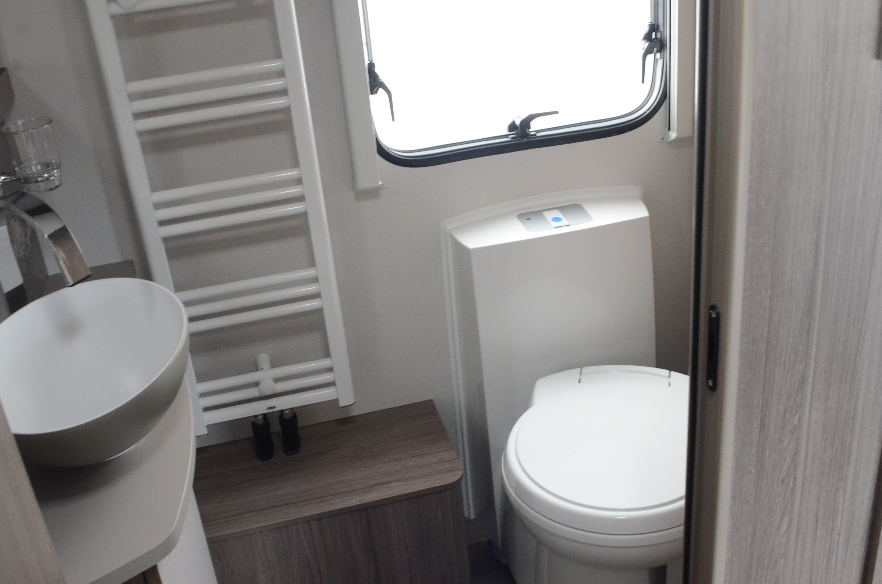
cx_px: 447
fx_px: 929
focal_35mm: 38
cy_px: 289
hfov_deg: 50.8
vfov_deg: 34.9
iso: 3200
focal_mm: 24
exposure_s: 1/20
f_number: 8
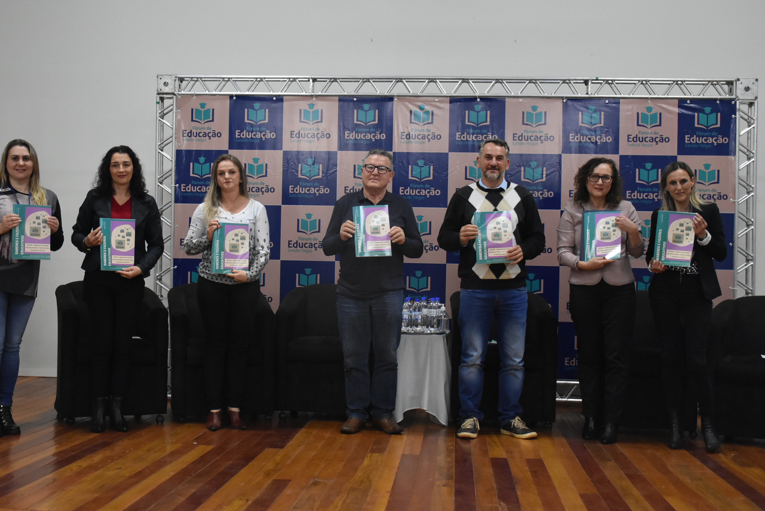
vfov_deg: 30.2
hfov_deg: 43.9
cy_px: 240
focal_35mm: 45
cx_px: 348
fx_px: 947
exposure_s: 1/60
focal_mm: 27
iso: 2800
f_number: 4
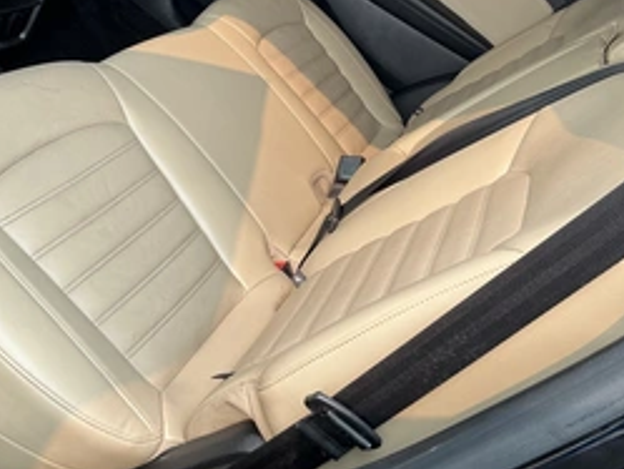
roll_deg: -35.9
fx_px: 812
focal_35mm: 45
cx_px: 311
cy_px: 115
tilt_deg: -23.1
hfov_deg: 42.1
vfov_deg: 31.6
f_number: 1.8
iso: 20
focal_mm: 3
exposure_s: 1/165
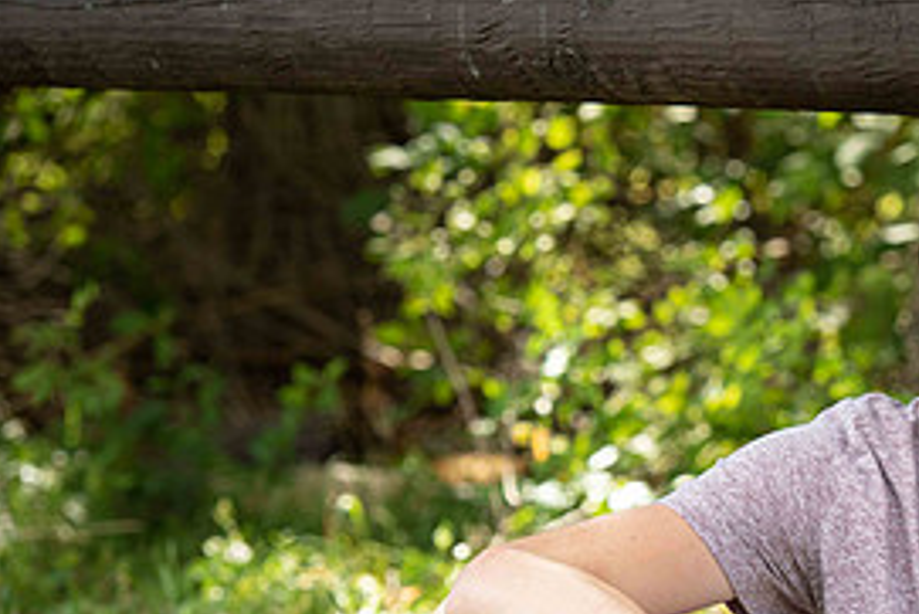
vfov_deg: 5.1
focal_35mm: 268
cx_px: 980
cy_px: 541
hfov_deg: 7.6
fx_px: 6845
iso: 400
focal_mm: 125
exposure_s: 1/200
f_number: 5.6
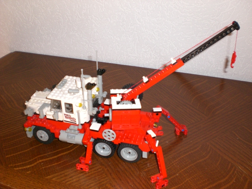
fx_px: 277
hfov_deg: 49.0
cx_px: 126
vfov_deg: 37.7
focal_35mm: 38
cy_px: 94
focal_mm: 6.3
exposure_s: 1/60
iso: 200
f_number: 3.1
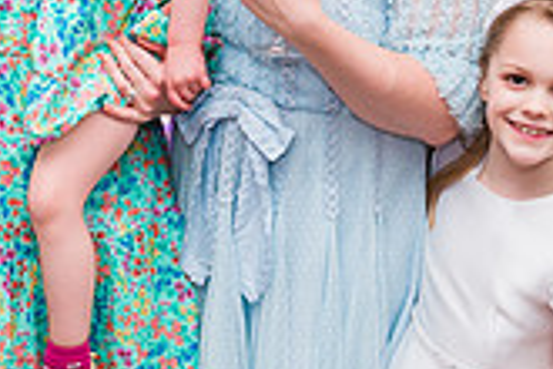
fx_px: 1459
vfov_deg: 14.4
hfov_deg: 21.2
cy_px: 121
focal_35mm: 95
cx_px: 114
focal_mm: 27
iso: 1250
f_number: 3.2
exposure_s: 1/200
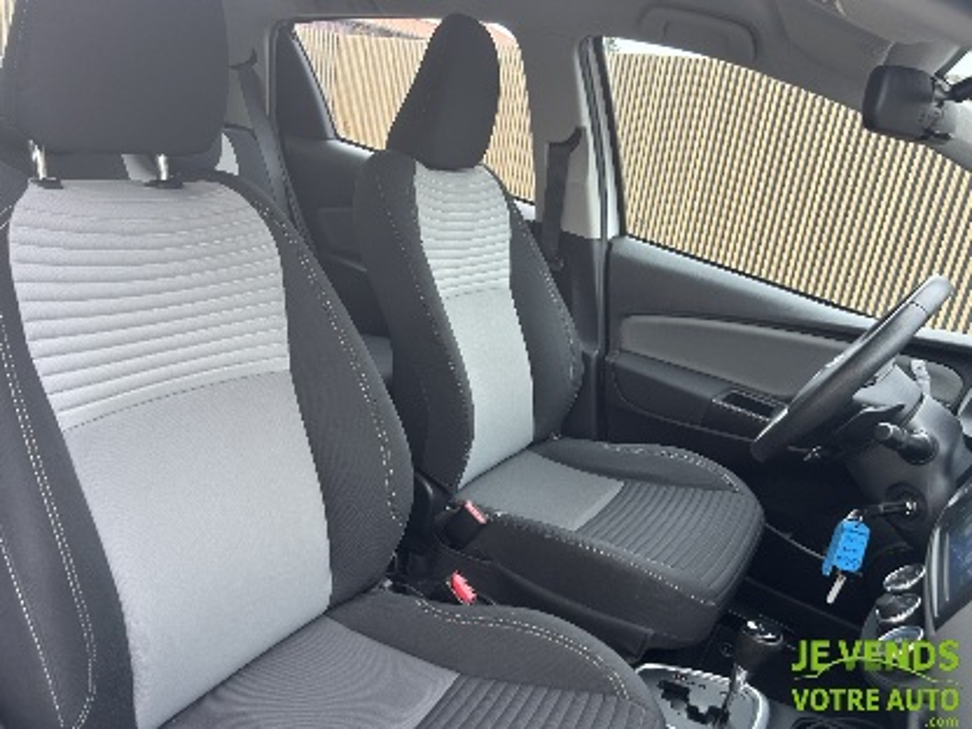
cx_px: 486
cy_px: 364
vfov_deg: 53.1
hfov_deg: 67.3
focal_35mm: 26
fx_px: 730
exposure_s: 1/121
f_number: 1.5
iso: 50
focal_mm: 5.7
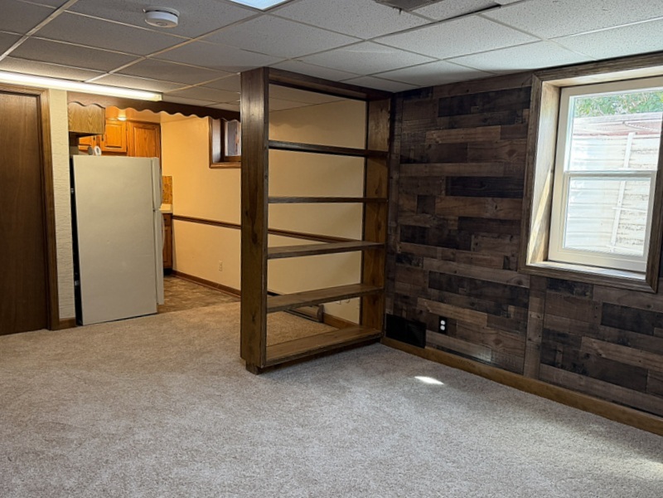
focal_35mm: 24
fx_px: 460
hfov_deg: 71.6
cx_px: 332
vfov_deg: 56.8
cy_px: 249
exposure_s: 1/120
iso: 250
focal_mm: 6.76
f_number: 1.78
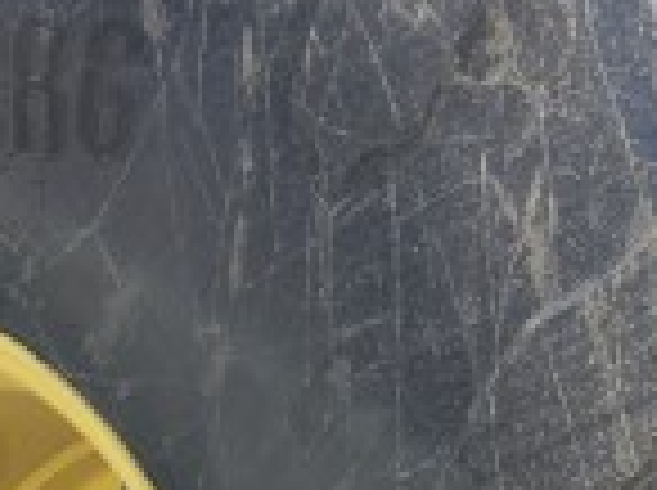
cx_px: 418
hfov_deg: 19.4
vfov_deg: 13.4
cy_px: 827
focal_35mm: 101
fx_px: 1914
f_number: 1.8
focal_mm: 5.54
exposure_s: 1/832
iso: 25
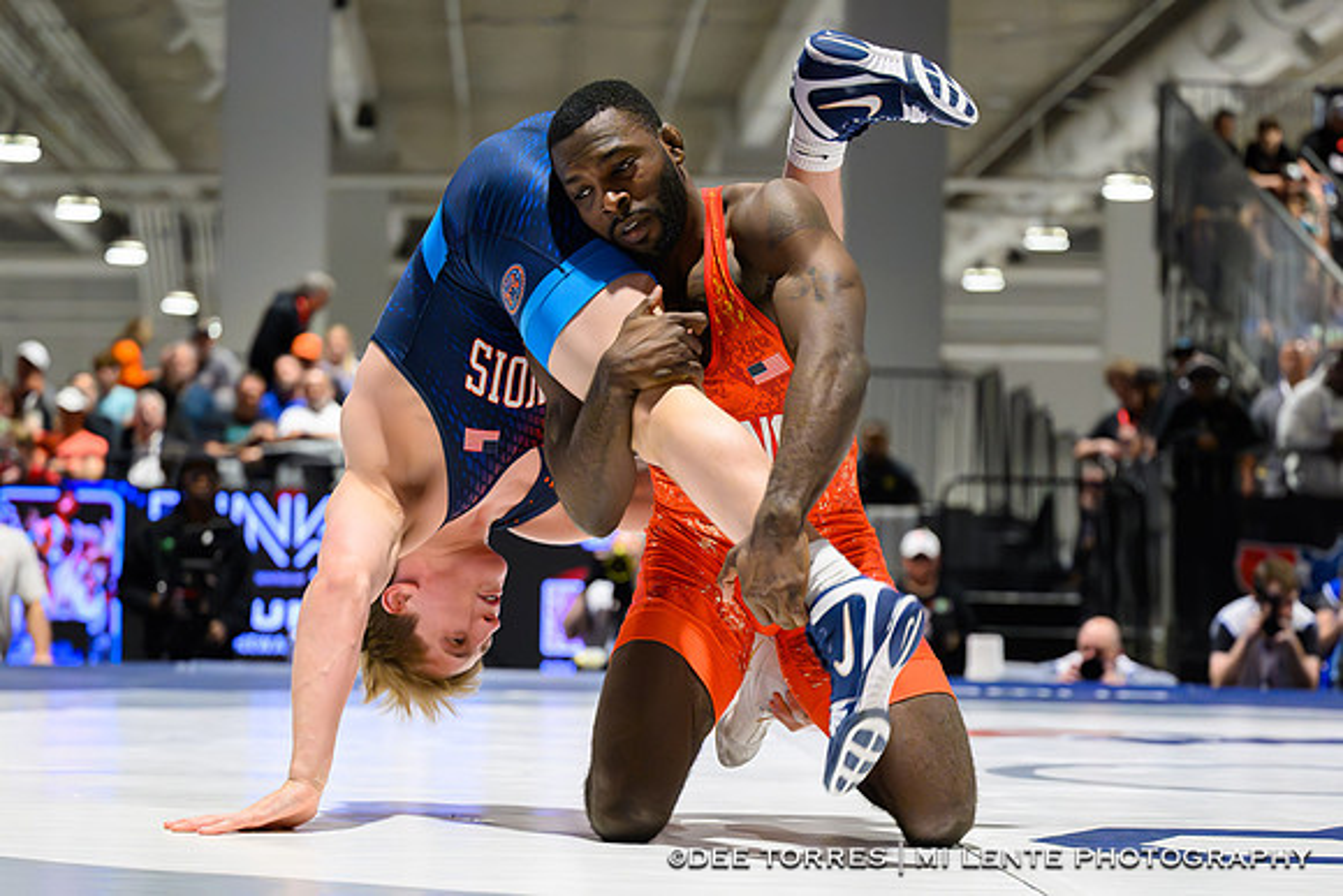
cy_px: 601
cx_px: 743
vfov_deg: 14.1
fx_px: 3614
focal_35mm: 97
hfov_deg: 21.0
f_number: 2.8
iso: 10000
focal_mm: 71
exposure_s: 1/640
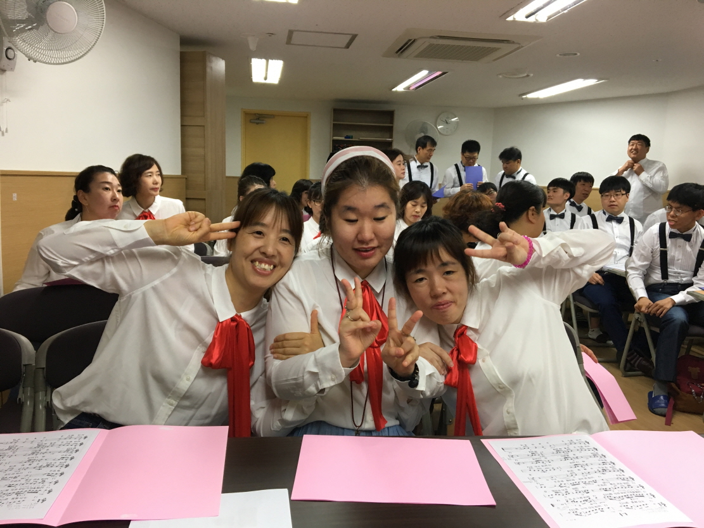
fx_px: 590
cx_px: 352
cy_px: 264
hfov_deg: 61.7
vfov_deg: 48.2
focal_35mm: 29
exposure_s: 1/30
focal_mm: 4.15
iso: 40
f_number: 2.2
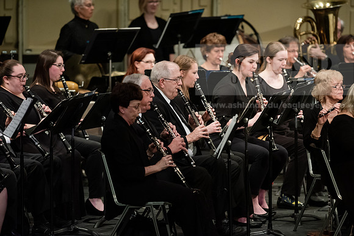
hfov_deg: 6.9
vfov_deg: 4.6
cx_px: 177
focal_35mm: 300
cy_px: 118
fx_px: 2951
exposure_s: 1/320
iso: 4000
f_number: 3.5
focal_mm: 300
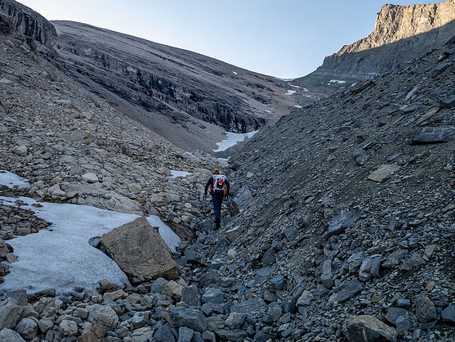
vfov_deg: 54.9
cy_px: 168
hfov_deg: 69.4
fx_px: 329
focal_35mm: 25
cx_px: 221
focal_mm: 12
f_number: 8
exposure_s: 1/80
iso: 200
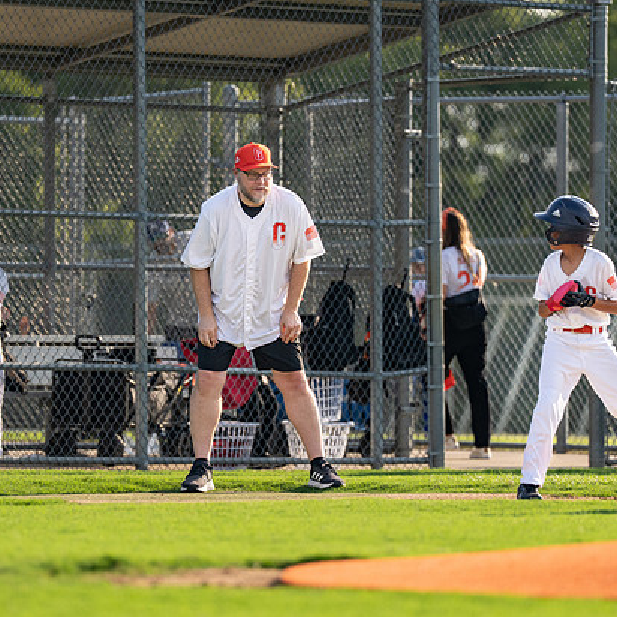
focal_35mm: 406
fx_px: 8187
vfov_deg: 4.3
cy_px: 309
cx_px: 277
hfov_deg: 4.3
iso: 400
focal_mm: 200
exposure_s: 1/4000
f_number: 2.8
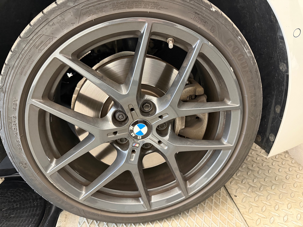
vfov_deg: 56.8
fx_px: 210
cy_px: 114
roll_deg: -0.5
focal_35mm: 24
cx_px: 152
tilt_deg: -24.2
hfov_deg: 71.6
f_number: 1.78
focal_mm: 6.76
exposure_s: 1/50
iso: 800
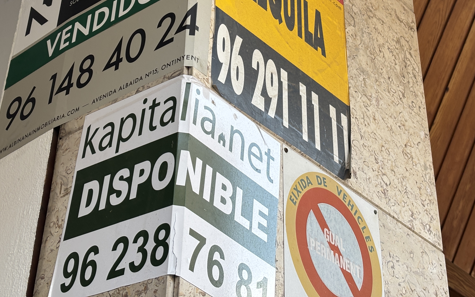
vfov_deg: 17.2
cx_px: 194
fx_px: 971
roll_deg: -4.0
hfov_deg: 27.4
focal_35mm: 75
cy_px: 55
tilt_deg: +34.5
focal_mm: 5.96
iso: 32
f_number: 1.6
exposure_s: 1/203
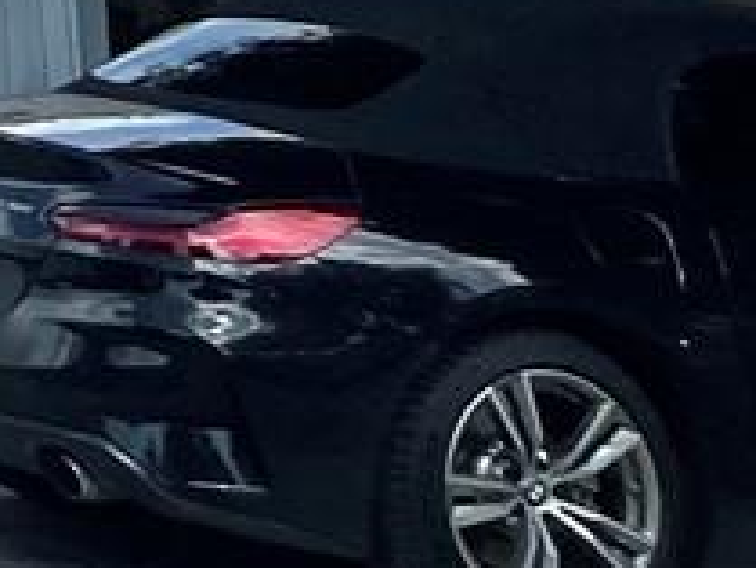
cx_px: -1953
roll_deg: -2.7
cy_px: -1411
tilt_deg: +12.0
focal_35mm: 199
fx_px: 4349
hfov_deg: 7.7
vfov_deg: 6.5
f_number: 1.6
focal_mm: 5.1
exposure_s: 1/5128
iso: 32
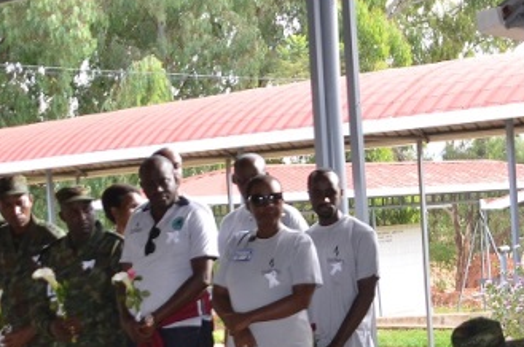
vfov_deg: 16.5
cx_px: 551
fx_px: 1191
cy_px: 232
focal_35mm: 82
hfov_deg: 23.5
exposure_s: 1/160
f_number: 3.5
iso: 250
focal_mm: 18
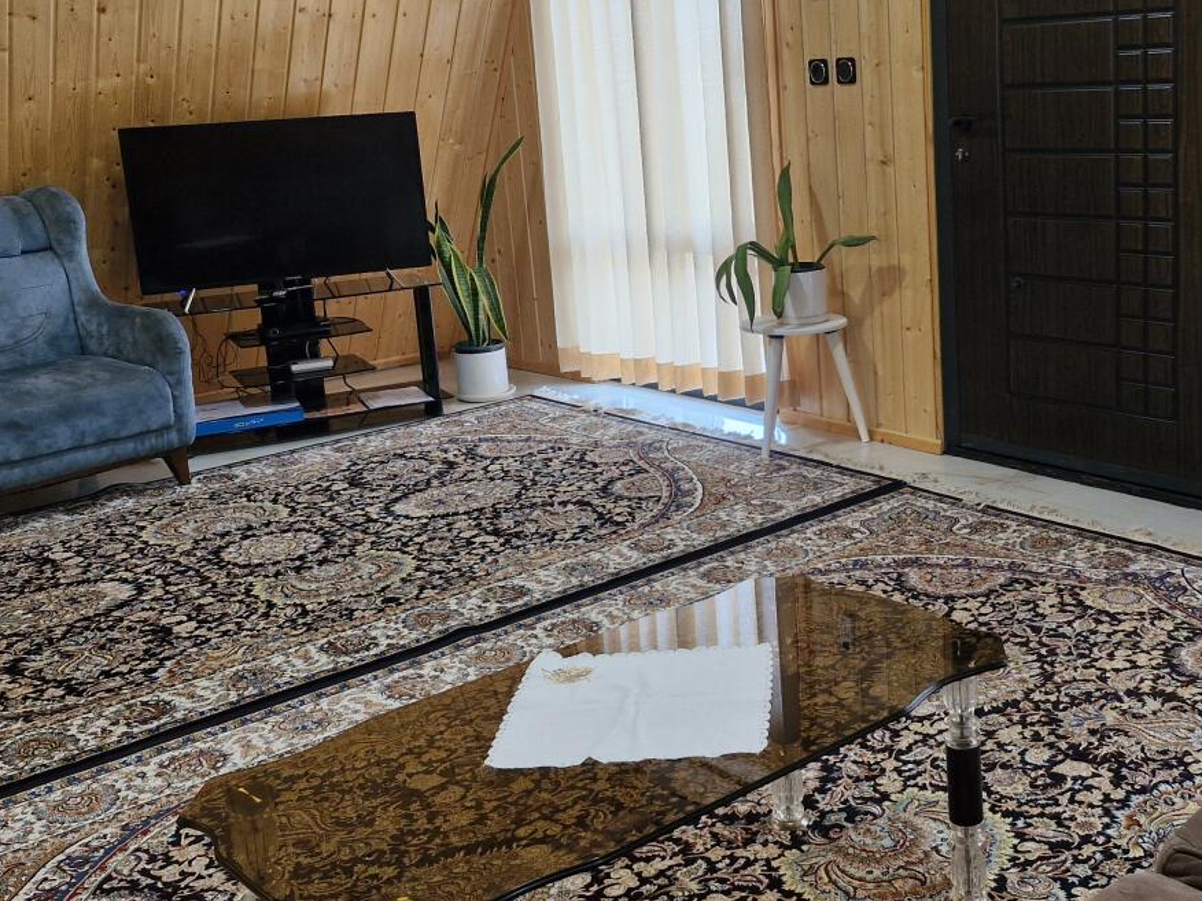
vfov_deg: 34.2
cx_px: 801
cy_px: 350
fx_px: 1458
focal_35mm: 42
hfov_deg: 44.1
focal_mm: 5.54
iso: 200
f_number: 1.8
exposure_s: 1/100
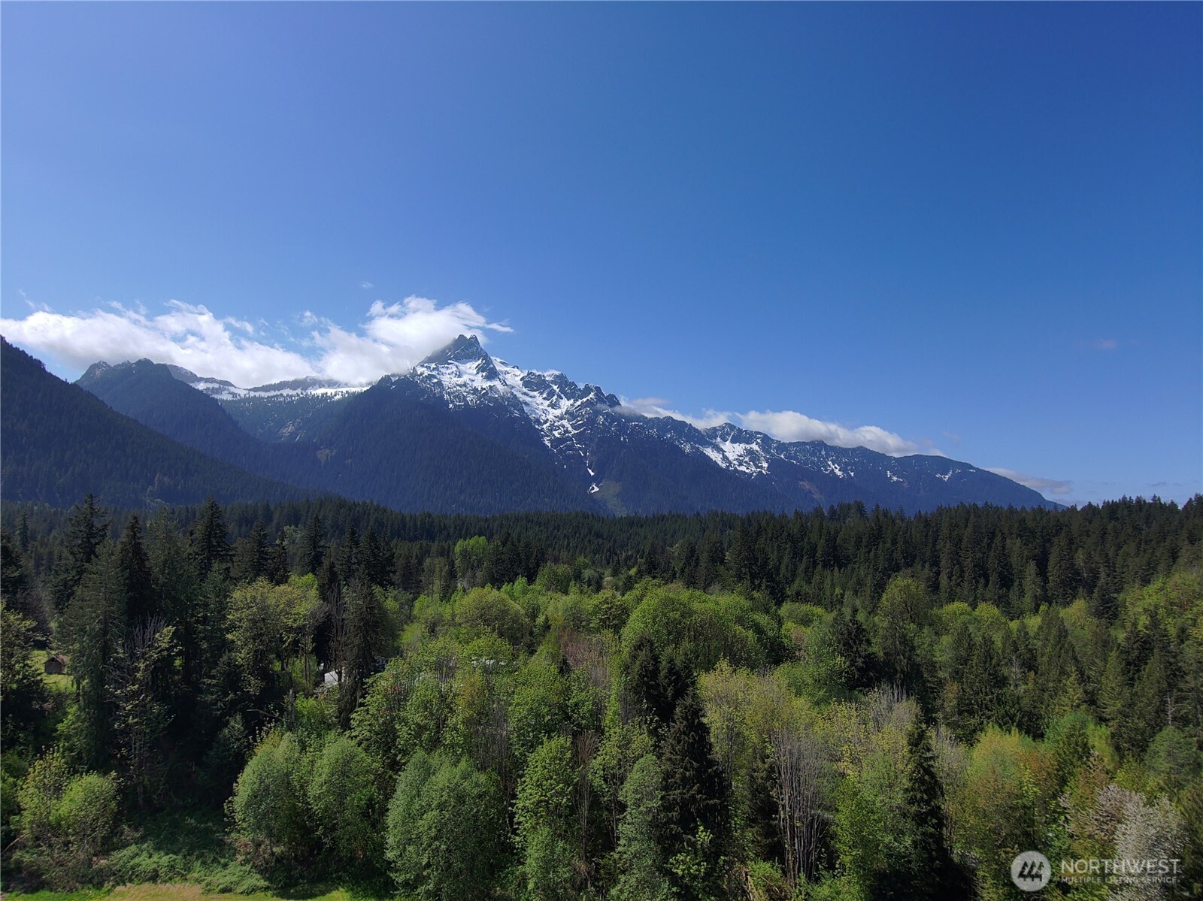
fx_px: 730
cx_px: 602
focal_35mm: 21
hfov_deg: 79.0
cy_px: 450
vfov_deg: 63.4
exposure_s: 1/1954
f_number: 2.8
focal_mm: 3.7
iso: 100
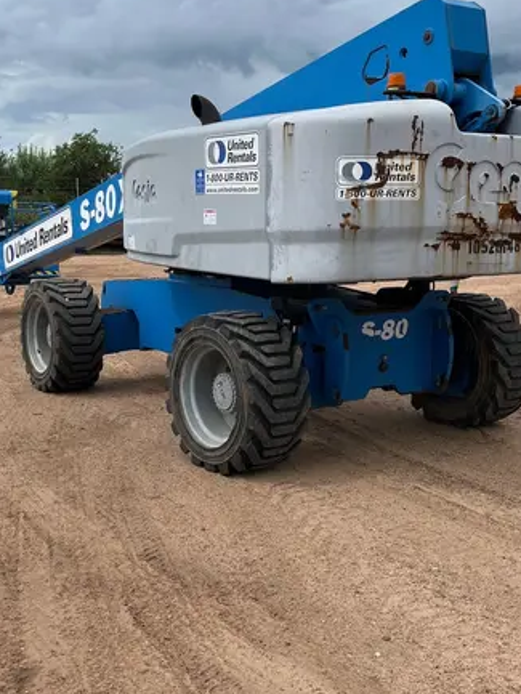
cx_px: 260
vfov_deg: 42.9
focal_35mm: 44
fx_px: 883
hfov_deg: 32.9
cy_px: 320
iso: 50
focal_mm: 5.1
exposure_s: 1/4854
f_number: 1.6
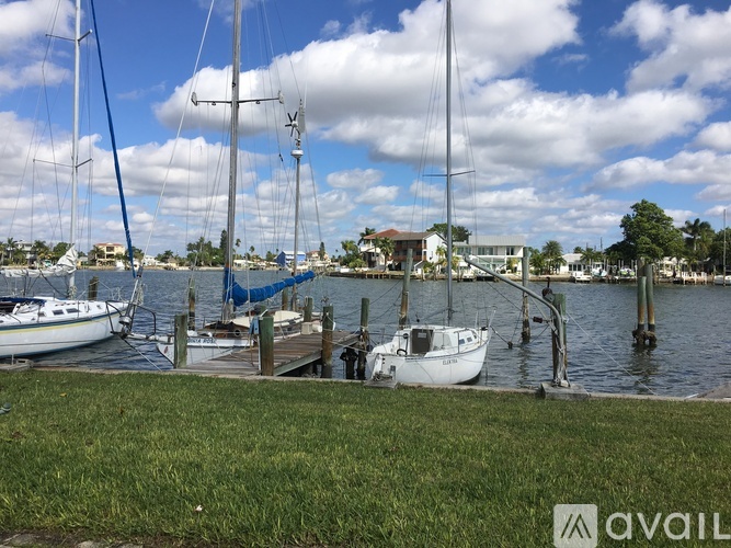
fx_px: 612
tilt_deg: +1.8
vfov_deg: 48.2
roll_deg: +0.3
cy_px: 274
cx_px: 366
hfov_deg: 61.7
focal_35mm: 29
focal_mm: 4.15
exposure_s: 1/2481
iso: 25
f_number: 2.2
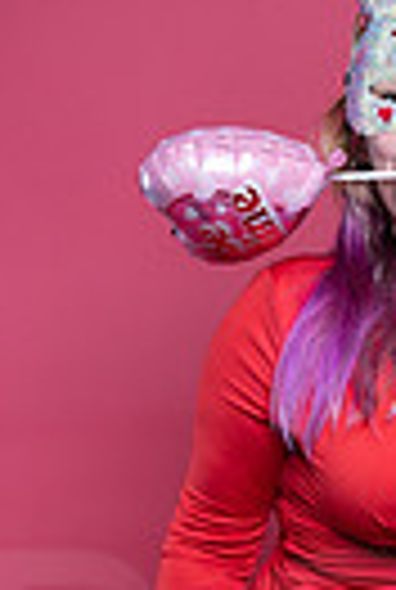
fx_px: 1969
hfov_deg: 11.4
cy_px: 671
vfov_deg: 16.4
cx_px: 382
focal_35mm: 120
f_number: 8
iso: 100
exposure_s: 1/160
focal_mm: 35
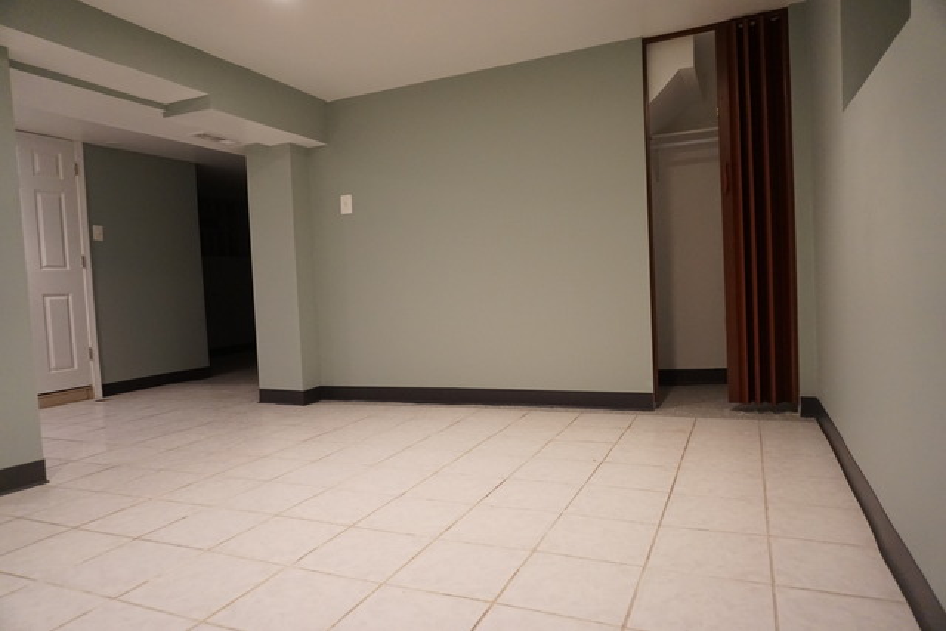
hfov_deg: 73.7
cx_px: 473
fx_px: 631
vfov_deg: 53.2
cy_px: 316
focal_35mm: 24
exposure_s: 1/160
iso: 2500
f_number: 3.5
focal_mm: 16
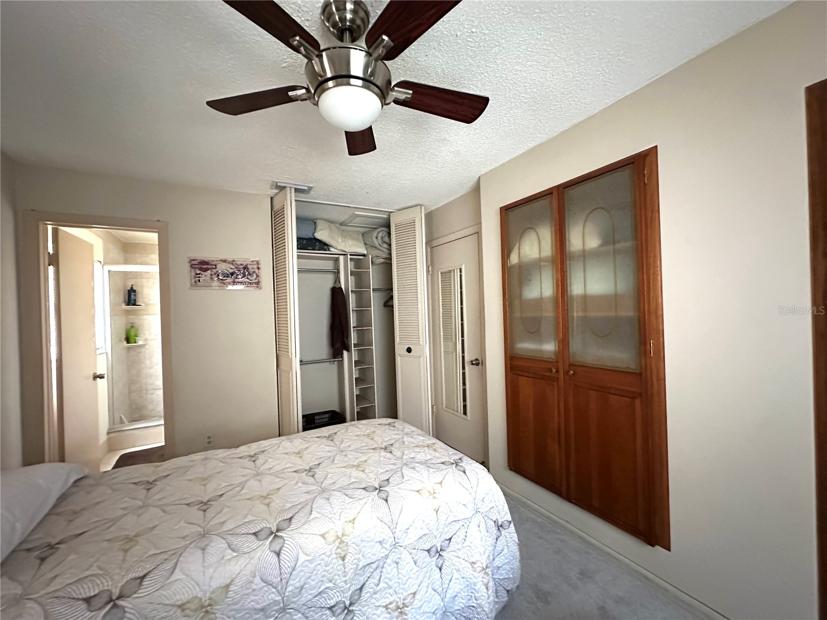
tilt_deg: +1.5
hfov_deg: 102.1
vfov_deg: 85.7
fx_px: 334
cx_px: 414
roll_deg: +2.1
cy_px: 310
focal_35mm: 14
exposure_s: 1/41
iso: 1600
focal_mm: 2.22
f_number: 2.2
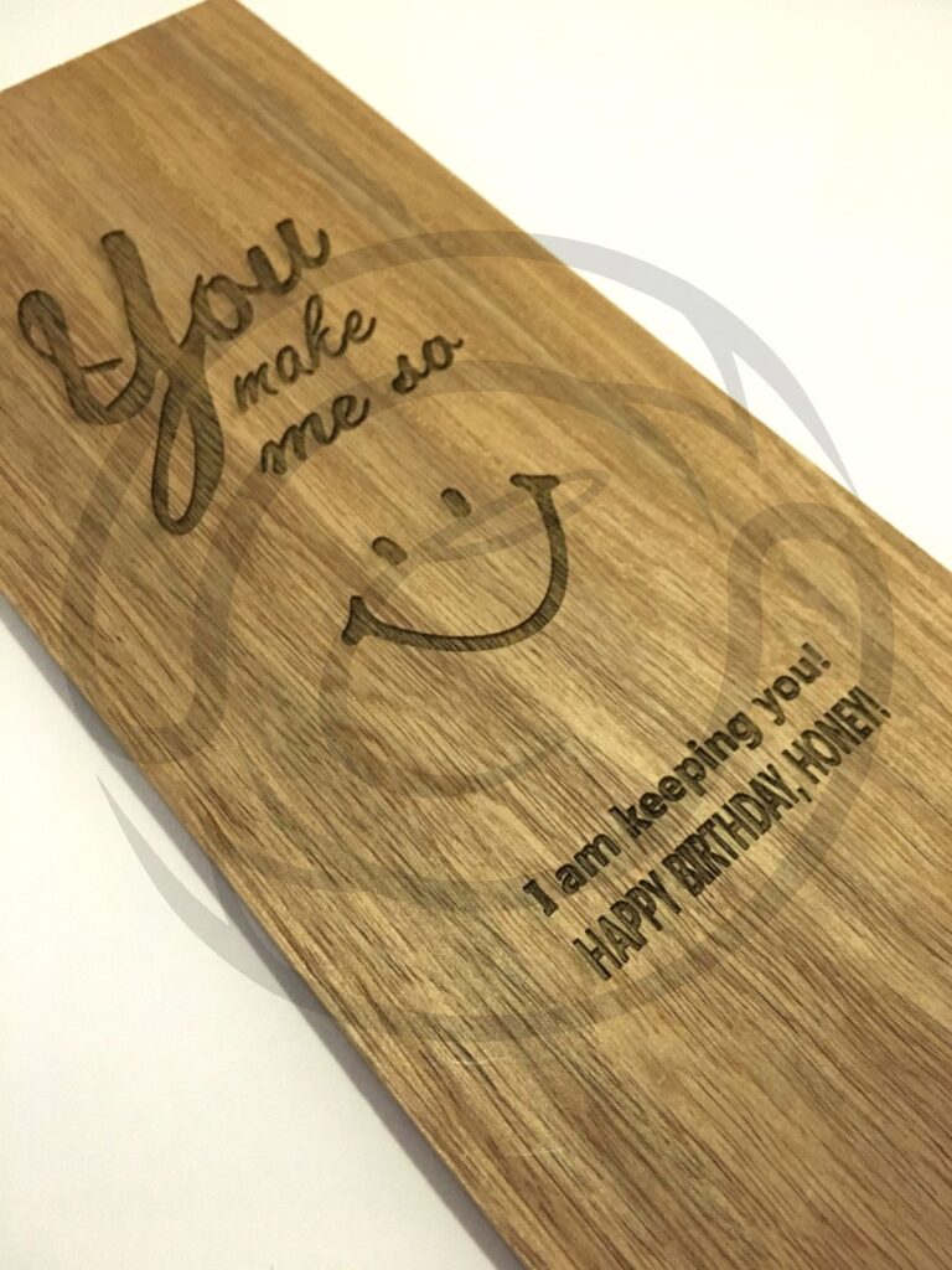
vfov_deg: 61.7
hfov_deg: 48.2
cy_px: 635
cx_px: 476
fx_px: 1063
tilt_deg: -59.3
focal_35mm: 29
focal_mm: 4.15
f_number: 2.2
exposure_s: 1/20
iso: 200
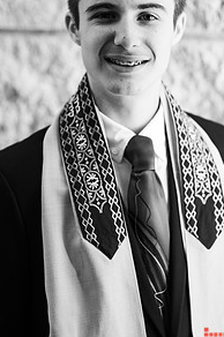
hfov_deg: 10.4
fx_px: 1225
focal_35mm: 131
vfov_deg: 15.6
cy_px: 127
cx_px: 113
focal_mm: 85
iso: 200
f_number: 2
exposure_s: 1/125
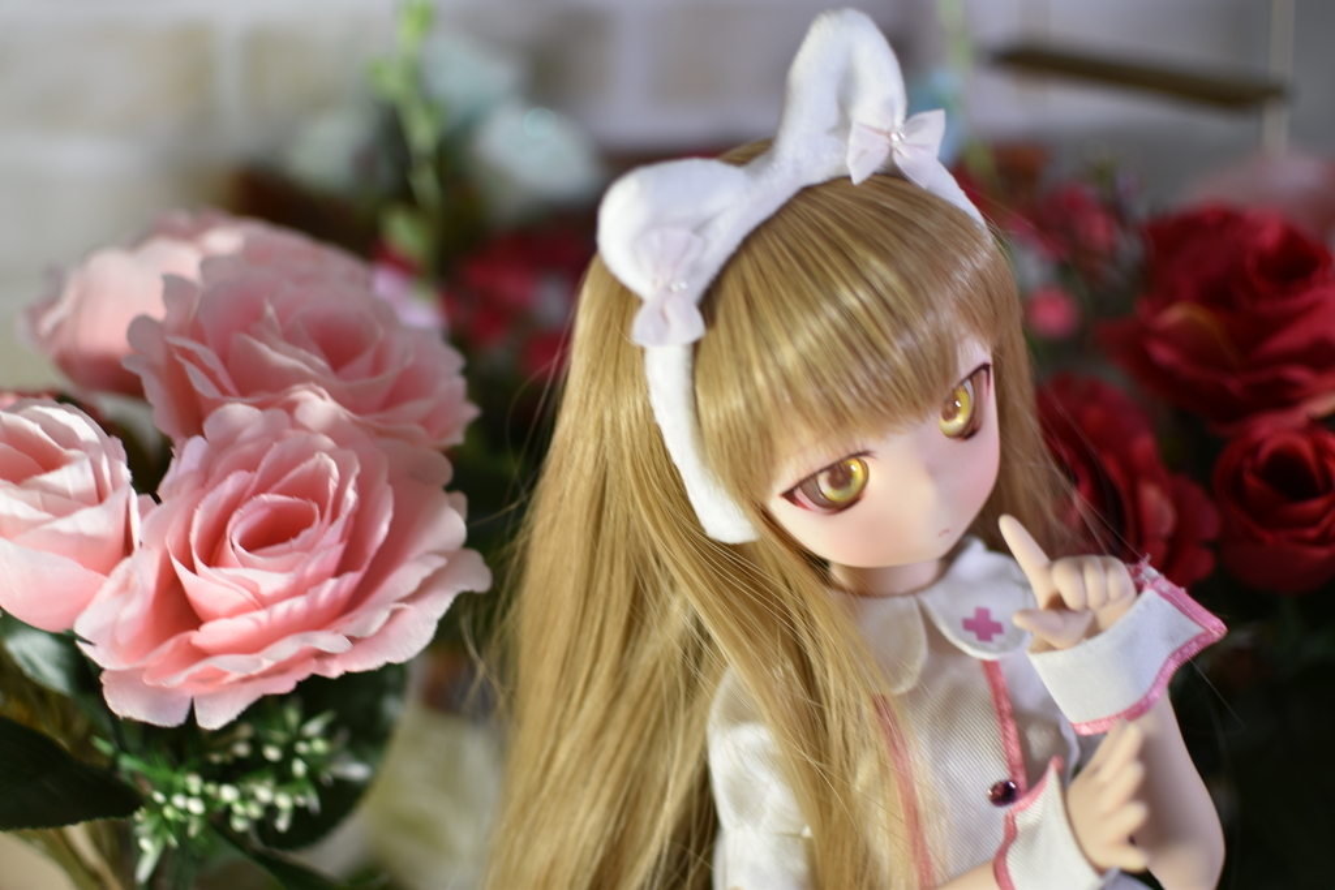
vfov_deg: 25.8
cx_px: 668
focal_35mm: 52
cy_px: 445
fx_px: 1947
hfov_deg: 37.8
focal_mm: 35
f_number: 1.8
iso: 100
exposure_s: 1/60
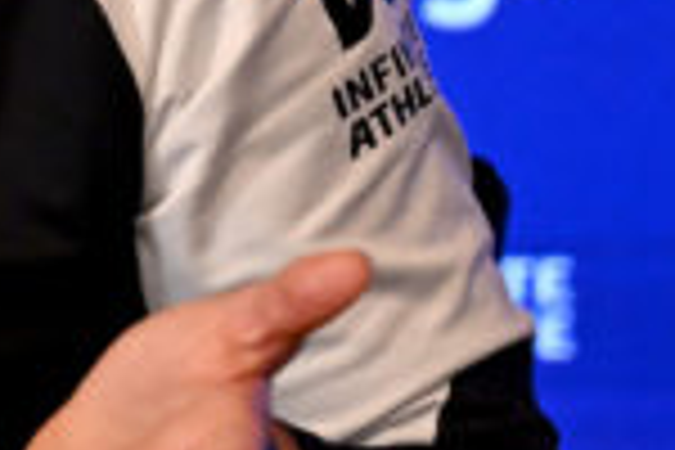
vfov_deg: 1.6
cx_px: -400
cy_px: -274
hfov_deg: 2.3
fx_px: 16424
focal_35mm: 876
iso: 2500
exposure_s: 1/400
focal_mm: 175
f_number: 2.8
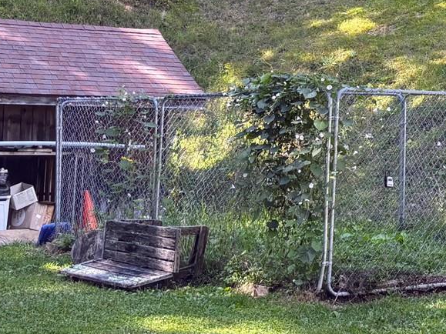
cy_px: -46
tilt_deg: +9.7
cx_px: 532
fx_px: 1185
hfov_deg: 20.0
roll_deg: +0.5
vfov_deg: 15.6
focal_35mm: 92
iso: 40
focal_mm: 5.96
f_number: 1.6
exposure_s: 1/195
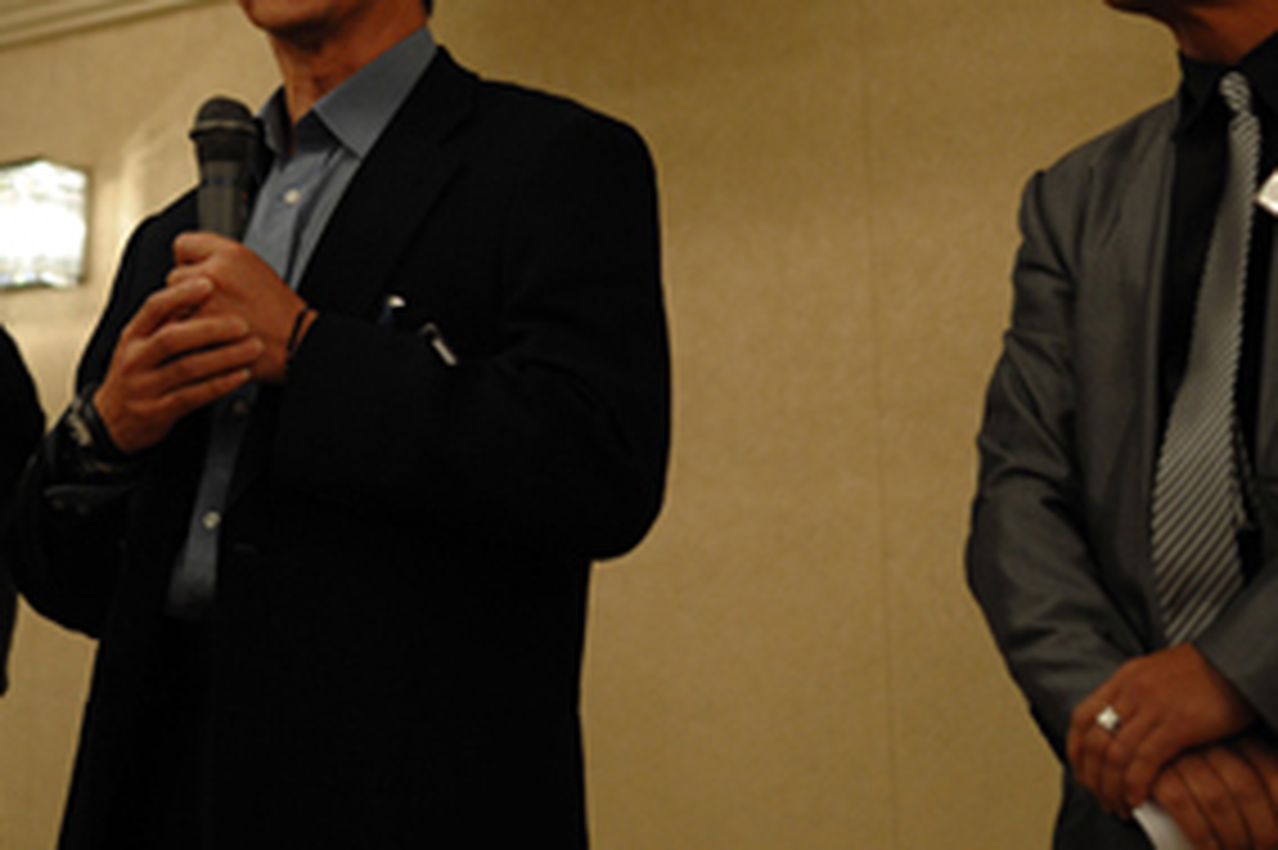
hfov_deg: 25.3
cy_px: -45
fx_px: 2803
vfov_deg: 16.8
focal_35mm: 79
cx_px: 279
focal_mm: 35
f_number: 2.8
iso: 720
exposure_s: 1/100
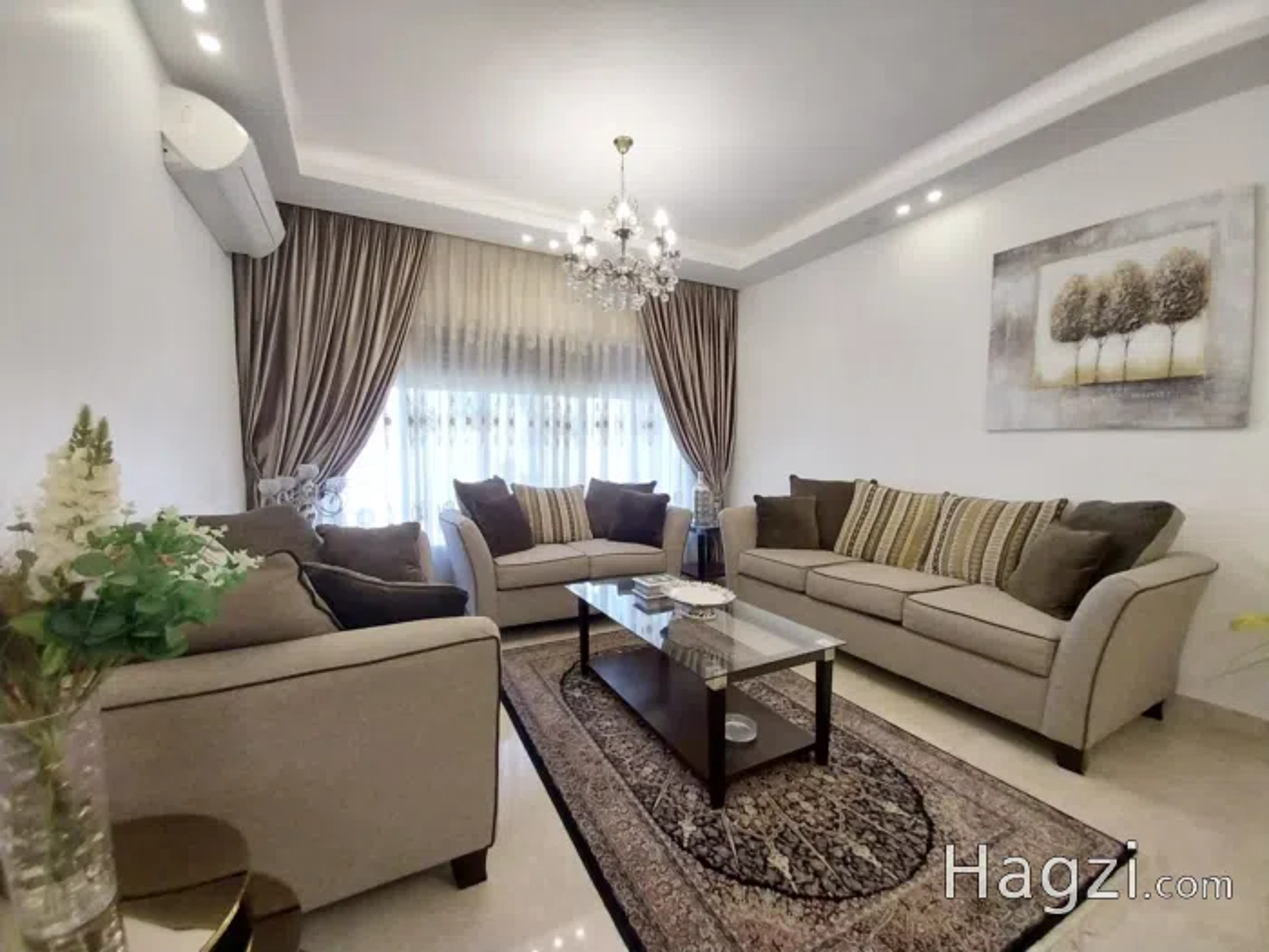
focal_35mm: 13
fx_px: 477
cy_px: 476
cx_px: 634
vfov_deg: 89.9
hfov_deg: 106.2
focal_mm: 1.3
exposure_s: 1/50
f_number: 2.2
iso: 200
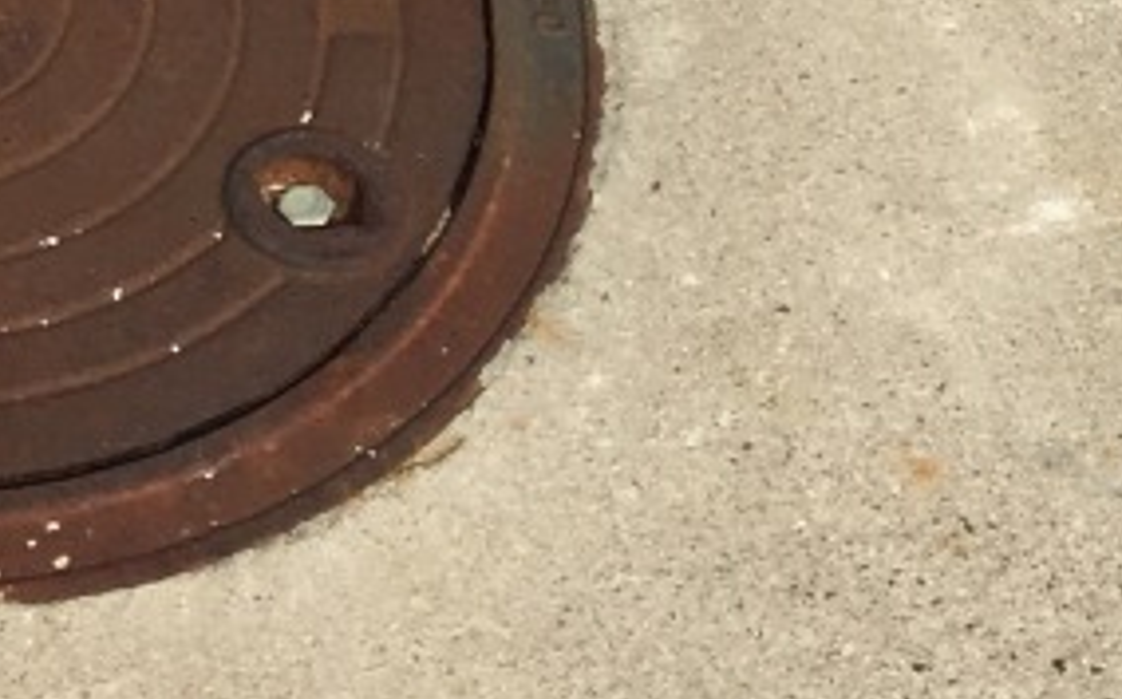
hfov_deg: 13.6
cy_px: -1428
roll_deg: +0.3
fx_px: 4522
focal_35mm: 148
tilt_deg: -29.1
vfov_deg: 7.7
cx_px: -348
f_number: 2.2
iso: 25
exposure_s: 1/2404
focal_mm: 4.15
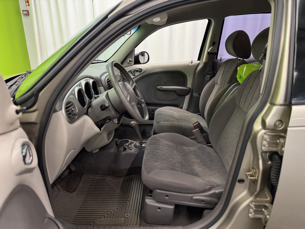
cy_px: 114
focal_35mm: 24
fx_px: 211
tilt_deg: -18.4
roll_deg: +0.3
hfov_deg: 71.6
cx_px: 152
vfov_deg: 56.8
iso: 125
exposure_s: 1/100
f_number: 1.78
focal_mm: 6.76
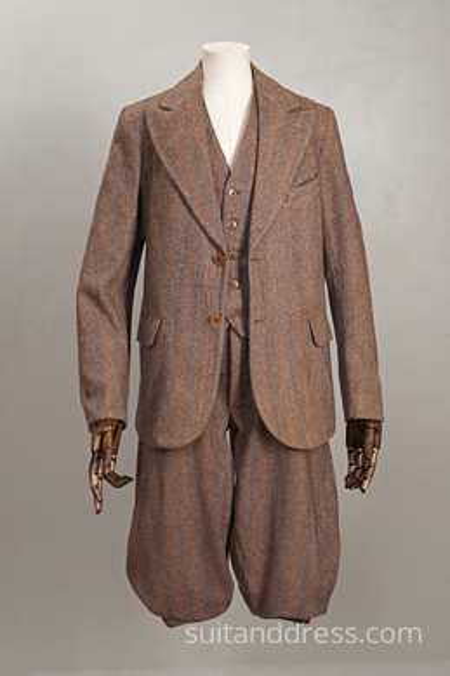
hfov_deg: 28.1
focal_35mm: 48
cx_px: 225
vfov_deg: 41.1
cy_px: 338
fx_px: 901
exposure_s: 1/20
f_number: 8
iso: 320
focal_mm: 32
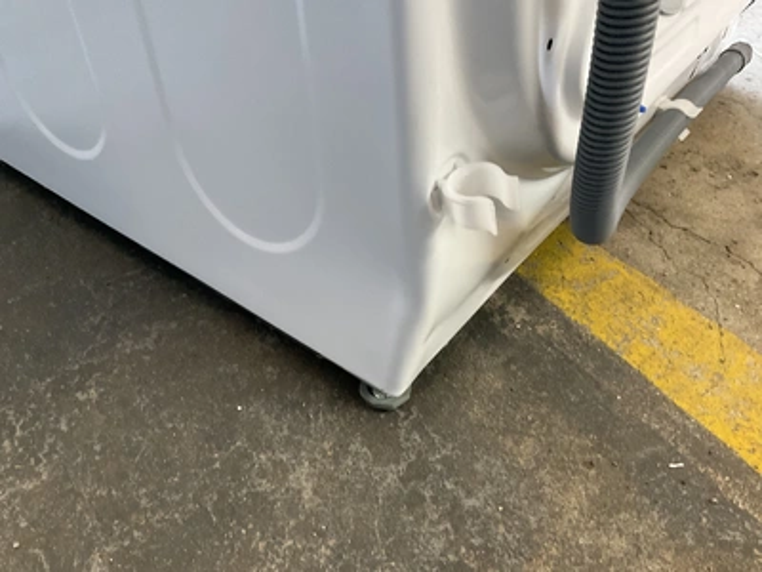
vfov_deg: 48.2
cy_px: 286
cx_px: 381
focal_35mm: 29
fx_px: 638
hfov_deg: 61.7
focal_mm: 3
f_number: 1.8
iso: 250
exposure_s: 1/40
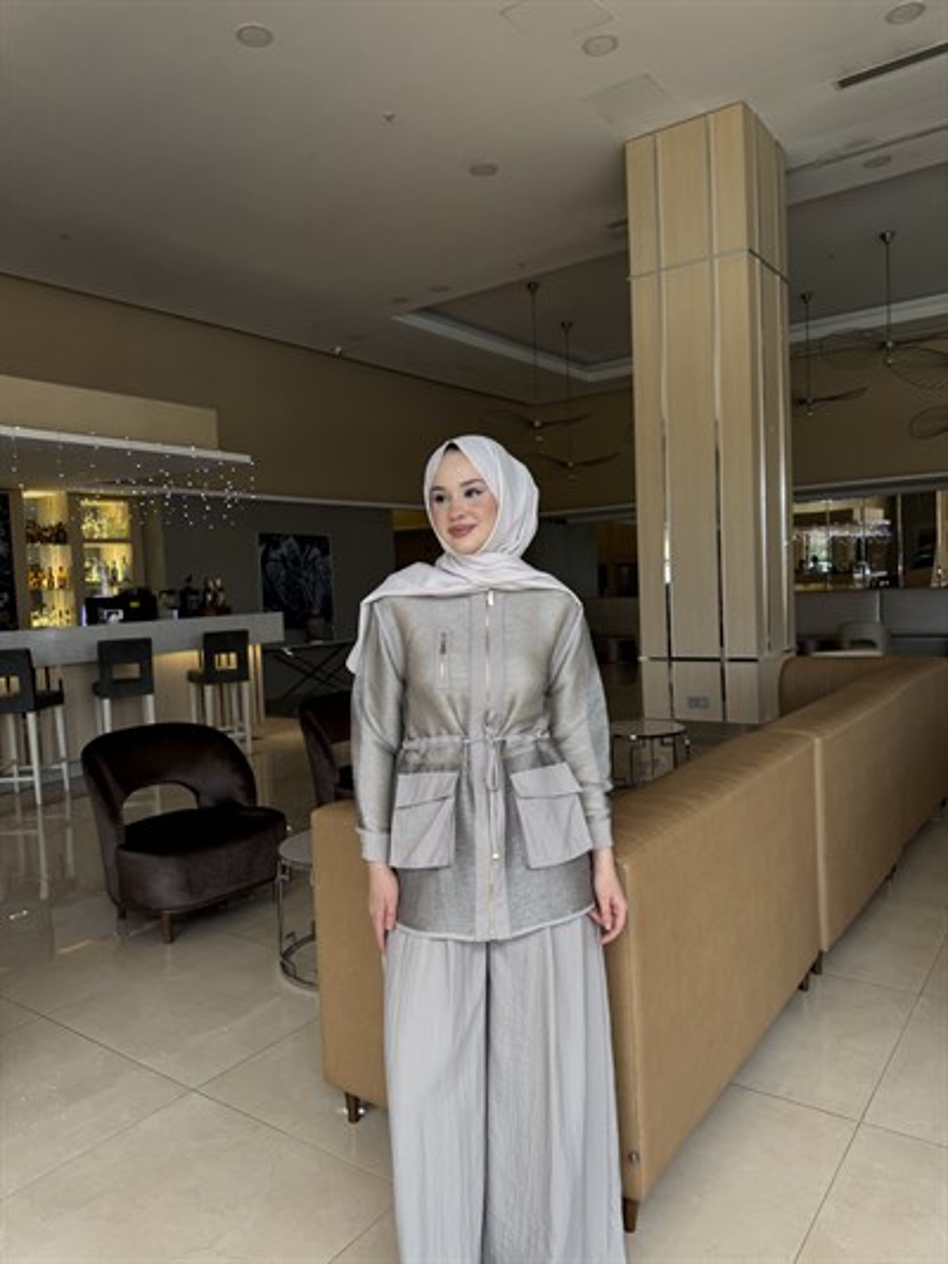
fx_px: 876
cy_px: 632
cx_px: 474
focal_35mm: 24
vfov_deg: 71.6
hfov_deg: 56.8
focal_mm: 6.76
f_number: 1.78
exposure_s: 1/100
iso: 100
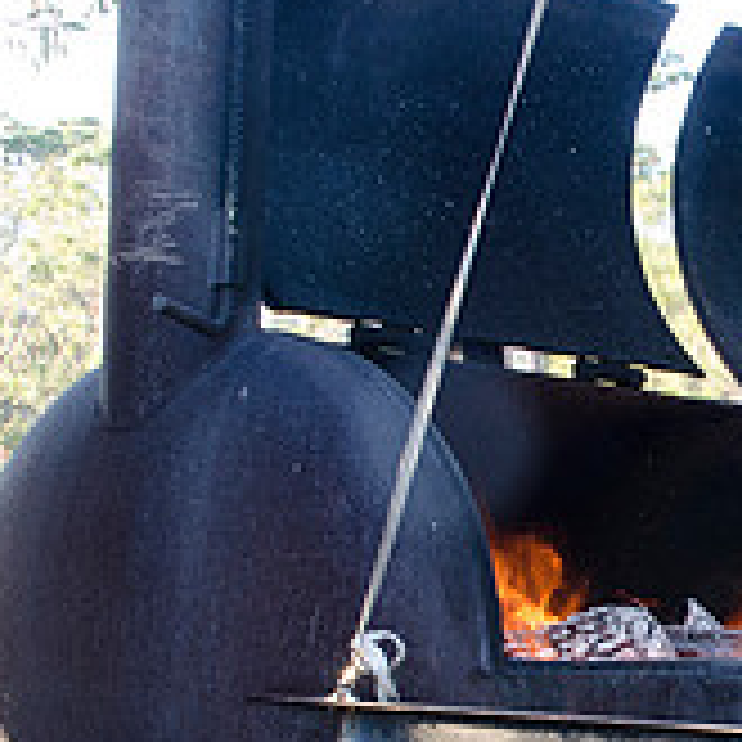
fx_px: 2498
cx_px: 755
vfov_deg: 16.8
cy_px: 585
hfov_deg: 16.5
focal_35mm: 103
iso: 320
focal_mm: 23
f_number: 8
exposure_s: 1/20
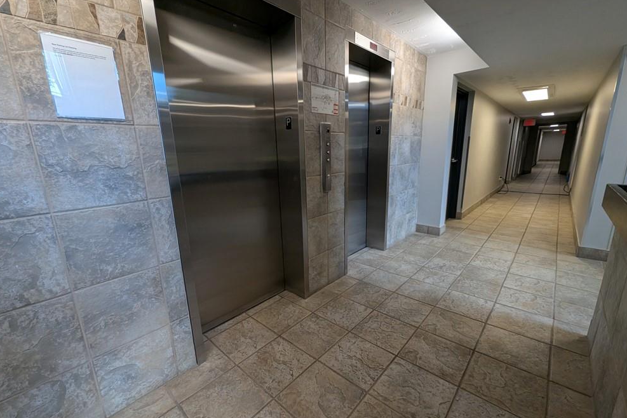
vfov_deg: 81.2
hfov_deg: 104.2
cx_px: 307
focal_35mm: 14
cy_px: 217
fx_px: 244
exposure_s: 1/120
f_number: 2.2
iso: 193
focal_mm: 1.95
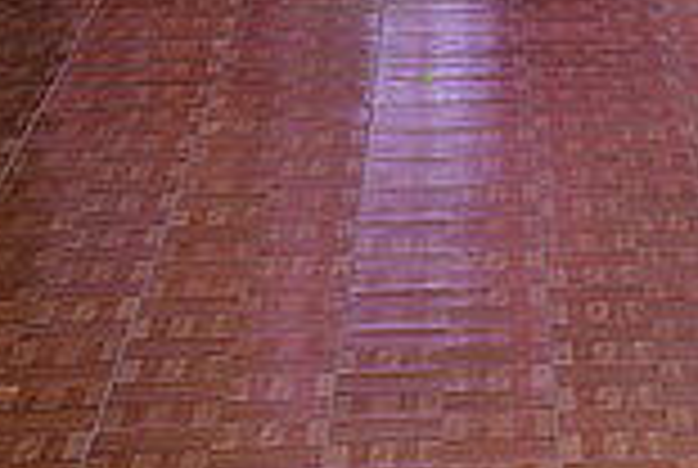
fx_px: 4721
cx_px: 1162
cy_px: -331
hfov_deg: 8.2
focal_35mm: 243
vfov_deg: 5.6
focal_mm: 65
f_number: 4.5
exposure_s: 1/250
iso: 1000
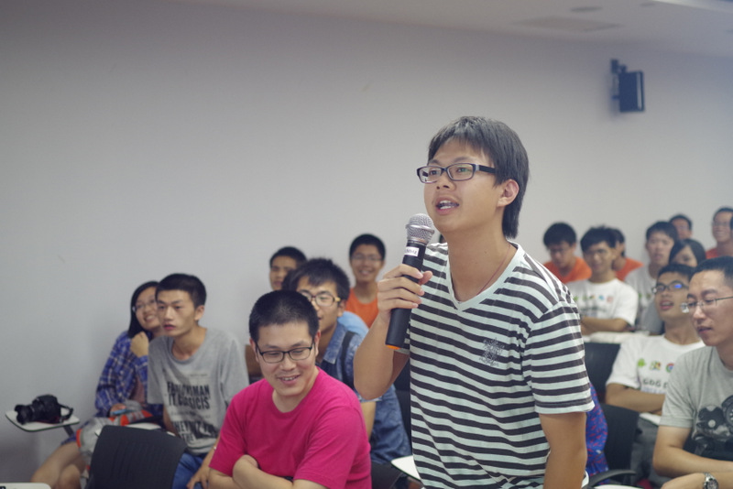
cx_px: 366
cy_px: 244
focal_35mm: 52
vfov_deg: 26.0
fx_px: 1059
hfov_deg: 38.2
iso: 800
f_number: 2.4
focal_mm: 35
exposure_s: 1/60
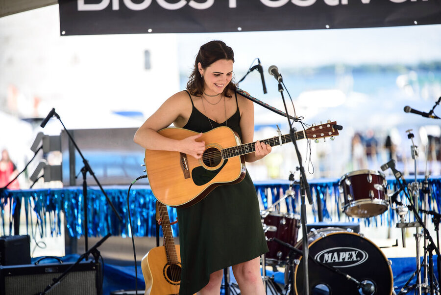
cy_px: 148
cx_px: 220
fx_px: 2451
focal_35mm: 200
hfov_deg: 10.3
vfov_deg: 6.9
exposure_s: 1/1250
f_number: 2.8
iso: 400
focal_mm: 200
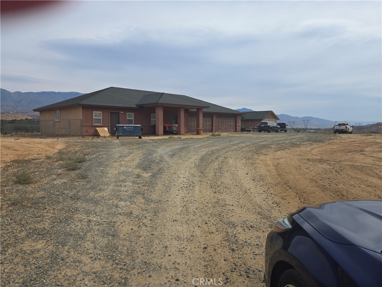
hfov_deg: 73.9
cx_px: 191
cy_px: 144
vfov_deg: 58.9
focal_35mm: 23
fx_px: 254
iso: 25
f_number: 1.8
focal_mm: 5.4
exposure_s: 1/3117
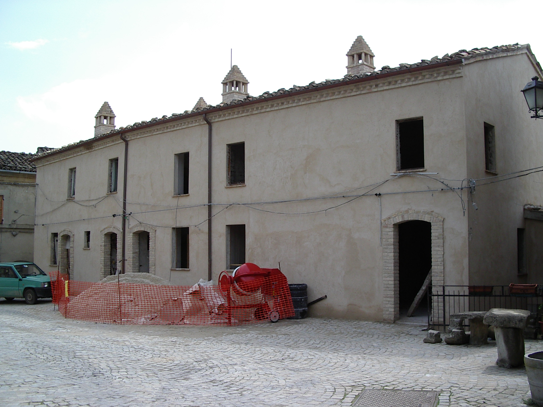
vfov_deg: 37.7
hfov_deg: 49.0
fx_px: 596
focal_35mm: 38
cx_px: 272
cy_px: 204
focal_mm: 5.8
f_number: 4.8
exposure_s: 1/320
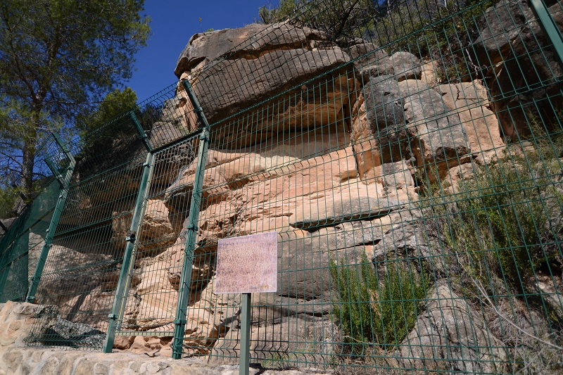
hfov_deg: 85.4
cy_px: 188
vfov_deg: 63.2
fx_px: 305
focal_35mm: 20
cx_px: 282
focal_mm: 13
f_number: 2.8
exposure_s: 1/2500
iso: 100
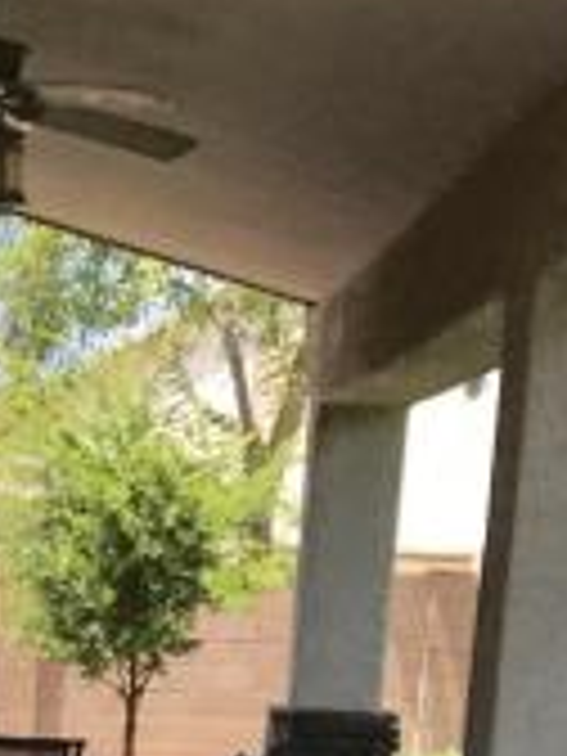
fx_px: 2795
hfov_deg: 11.3
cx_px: -171
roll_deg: -3.0
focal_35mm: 128
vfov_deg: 14.1
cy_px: 1238
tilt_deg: -13.5
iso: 20
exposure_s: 1/1008
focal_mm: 3.99
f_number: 1.8
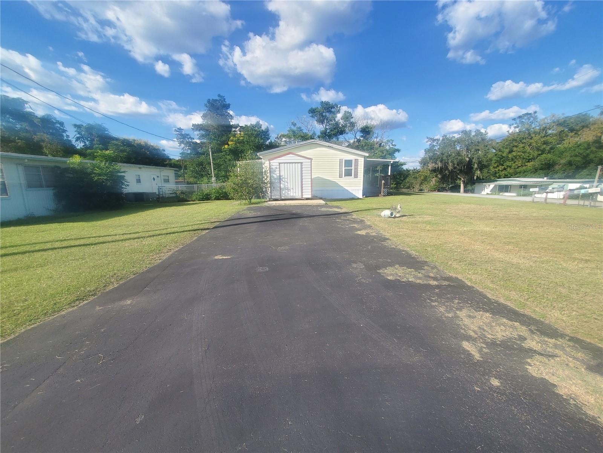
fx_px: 226
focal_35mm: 13
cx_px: 302
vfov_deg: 89.9
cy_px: 226
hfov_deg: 106.2
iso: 50
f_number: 2.2
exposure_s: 1/531
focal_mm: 1.8
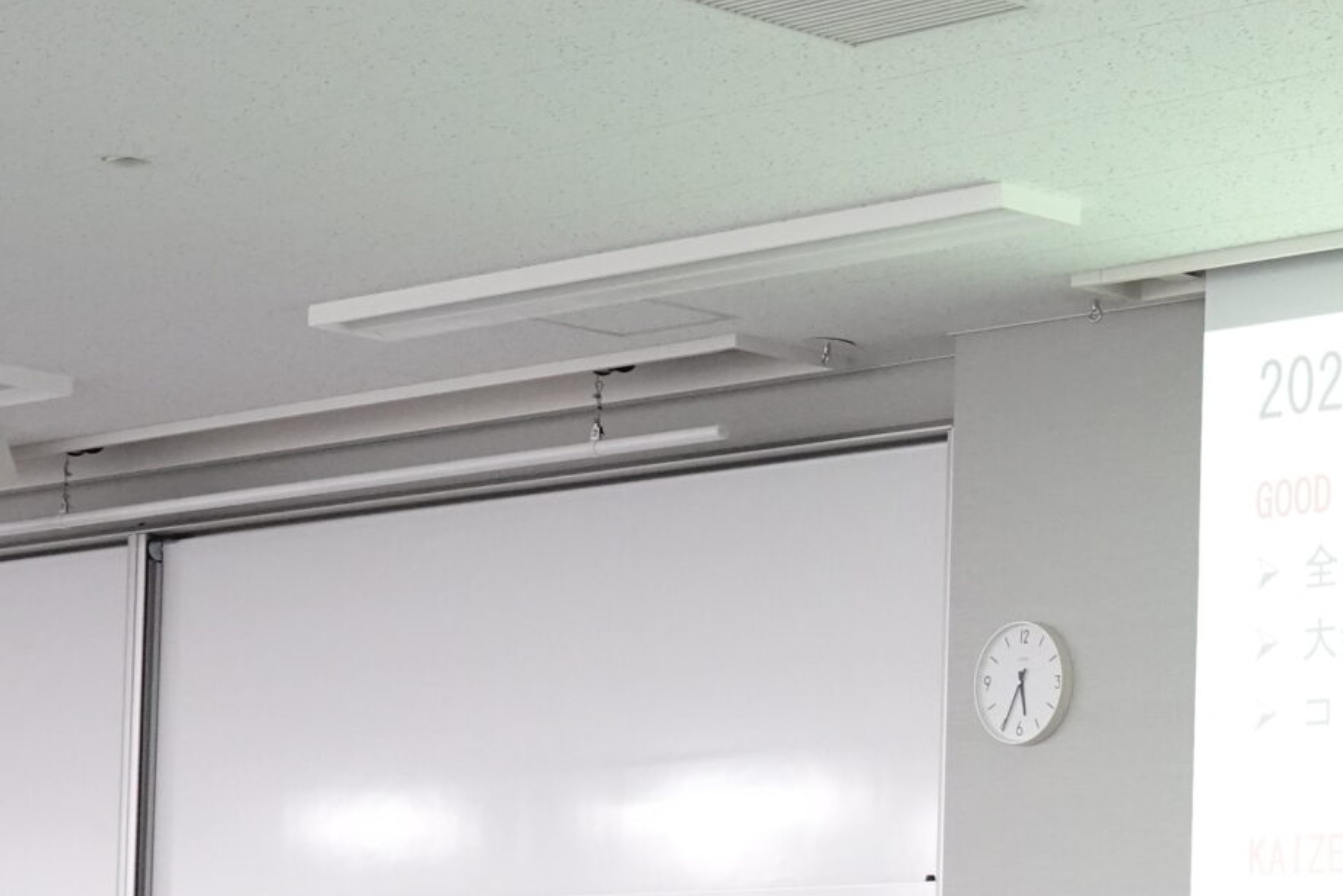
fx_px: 4253
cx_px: 1307
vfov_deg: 11.8
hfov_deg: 17.6
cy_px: 990
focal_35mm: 114
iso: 1250
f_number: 3.2
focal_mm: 15.17
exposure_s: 1/50
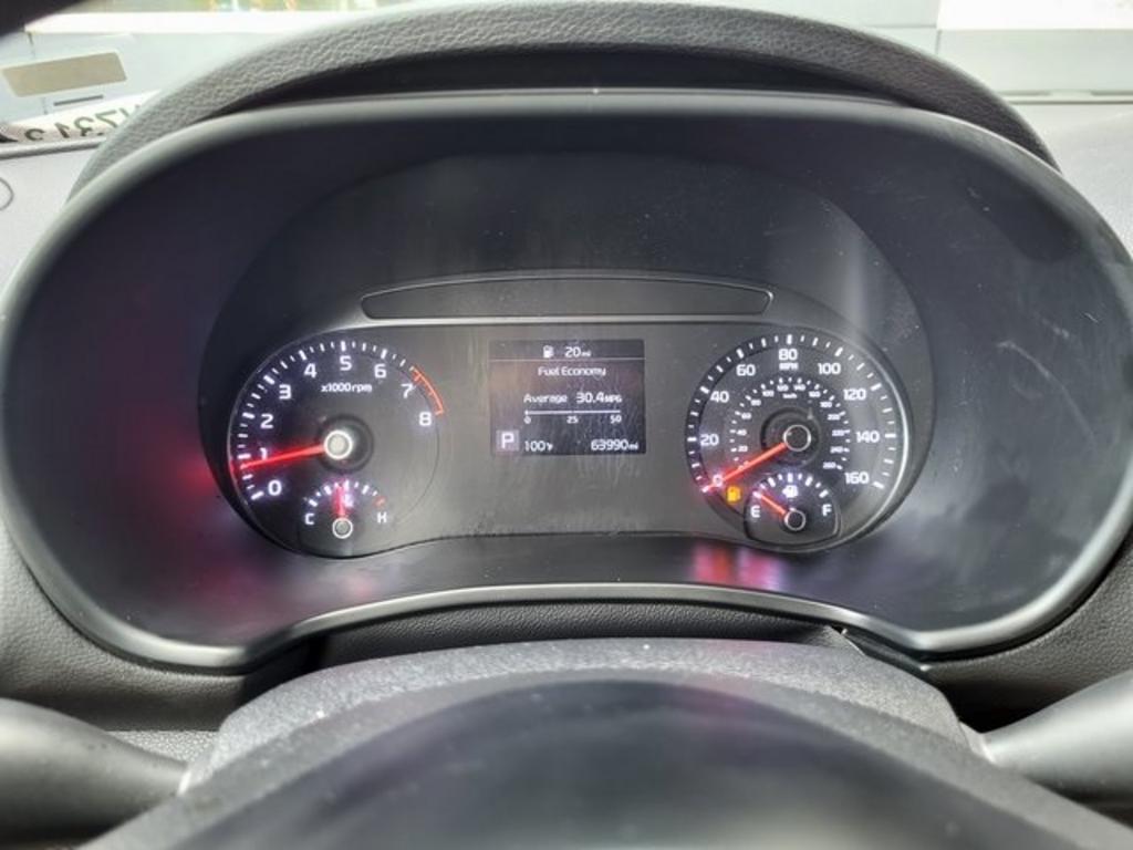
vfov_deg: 53.1
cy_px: 425
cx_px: 566
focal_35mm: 26
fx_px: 851
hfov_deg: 67.3
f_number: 1.8
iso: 320
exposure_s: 1/40
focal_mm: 5.4
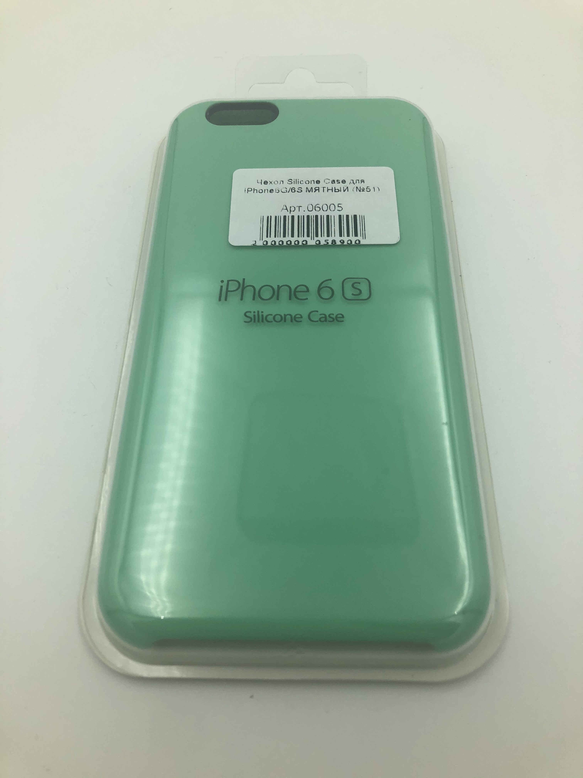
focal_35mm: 28
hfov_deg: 49.7
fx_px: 629
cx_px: 292
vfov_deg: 63.4
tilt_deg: -61.5
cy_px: 389
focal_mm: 3.99
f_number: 1.8
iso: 20
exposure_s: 1/1091
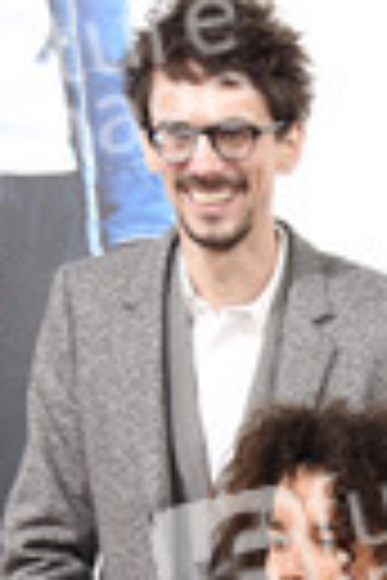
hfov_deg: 6.1
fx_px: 3612
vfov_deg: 9.0
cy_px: 778
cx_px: 513
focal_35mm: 224
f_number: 5.6
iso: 500
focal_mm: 72
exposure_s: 1/200
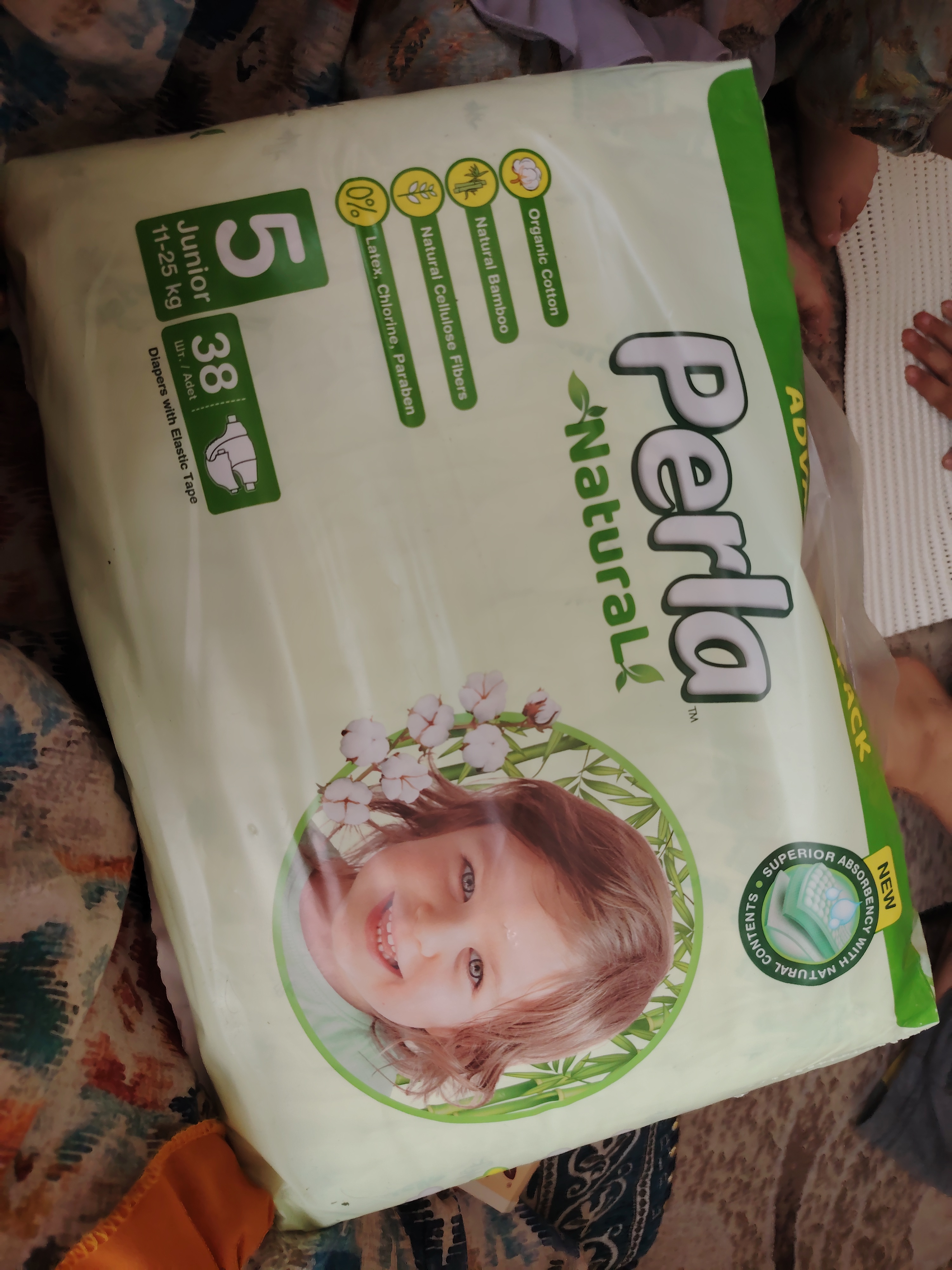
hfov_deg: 56.8
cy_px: 635
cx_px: 476
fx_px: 880
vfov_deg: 71.6
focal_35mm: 24
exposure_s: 1/100
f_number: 1.75
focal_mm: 5.25
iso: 1297
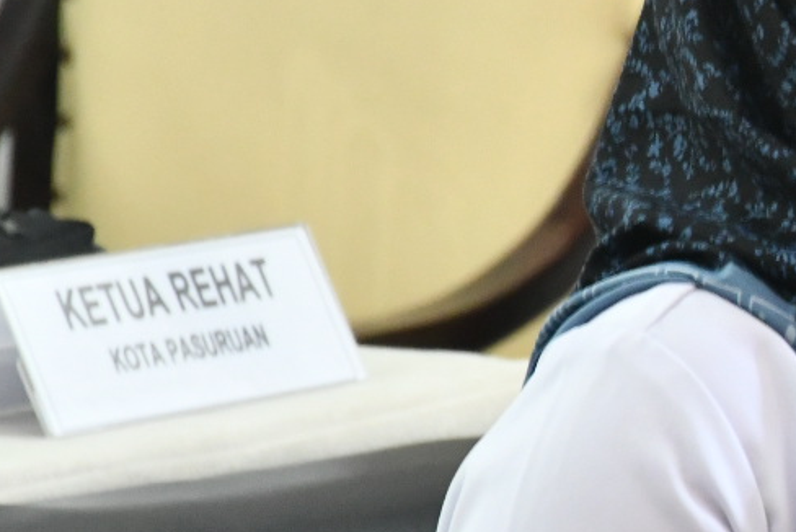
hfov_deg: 3.2
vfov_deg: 2.1
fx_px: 14314
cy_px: 286
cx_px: 977
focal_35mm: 647
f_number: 5.6
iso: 2000
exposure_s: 1/25
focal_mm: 130
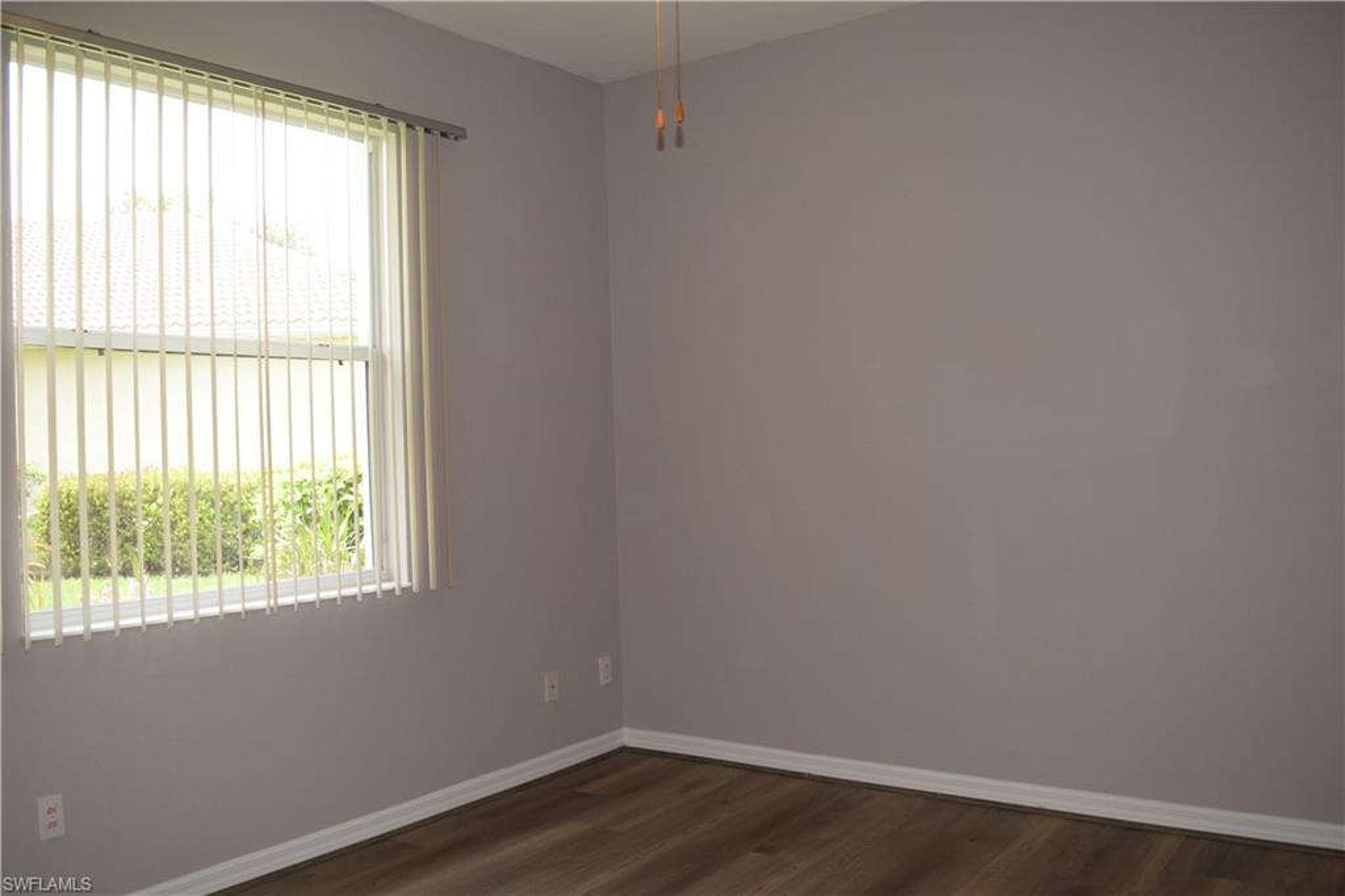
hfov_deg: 59.5
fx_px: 1176
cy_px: 448
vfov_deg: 41.7
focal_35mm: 32
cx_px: 672
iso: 560
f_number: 5.6
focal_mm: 21
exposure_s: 1/125
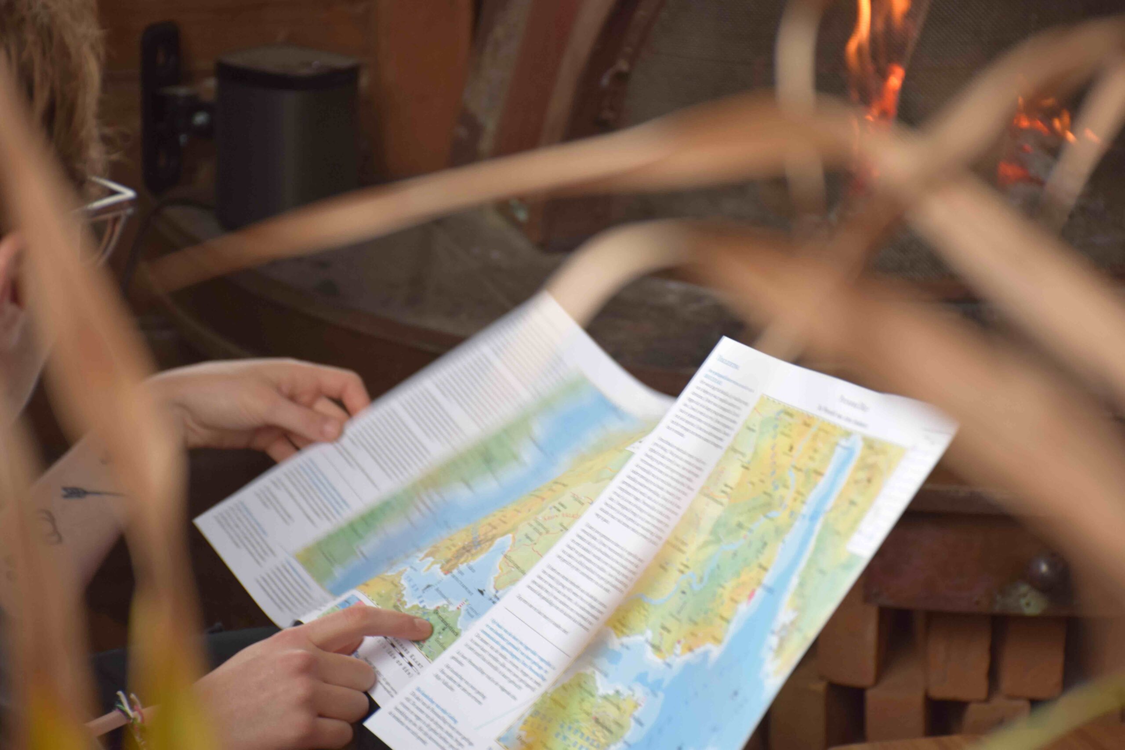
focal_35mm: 120
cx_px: 562
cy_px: 375
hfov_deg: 17.1
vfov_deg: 11.4
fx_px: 3750
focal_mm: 80
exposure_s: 1/60
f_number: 5.3
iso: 560
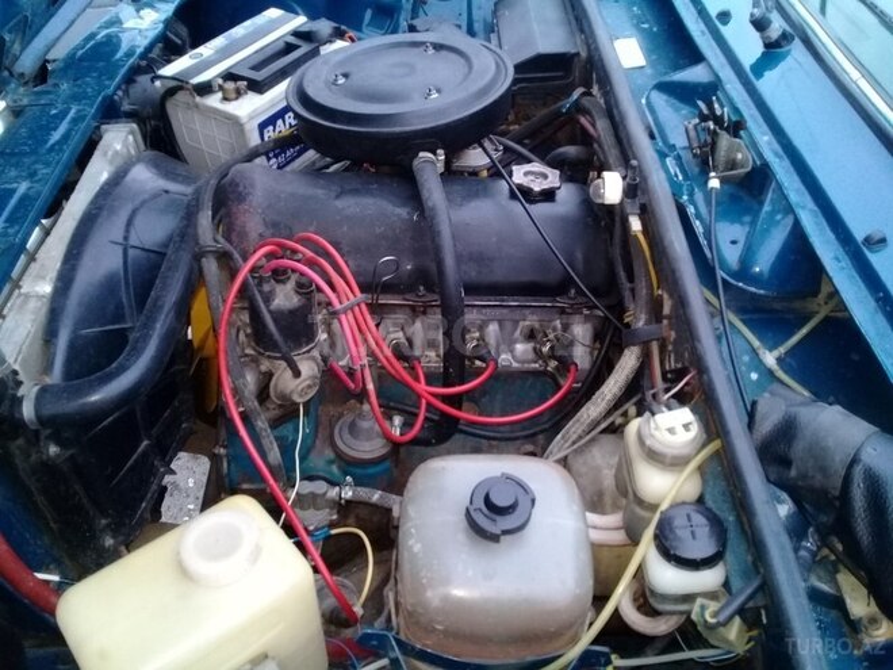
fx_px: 800
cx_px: 446
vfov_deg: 45.4
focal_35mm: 31
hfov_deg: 58.4
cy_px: 335
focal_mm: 3.3
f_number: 2.2
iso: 160
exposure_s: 1/33
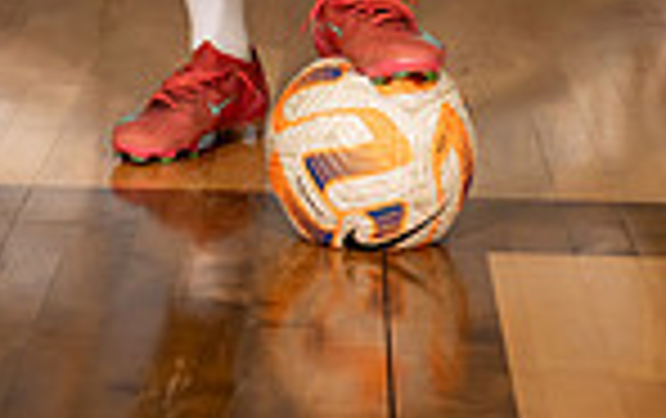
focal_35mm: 173
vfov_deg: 7.2
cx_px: 270
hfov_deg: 12.1
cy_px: -575
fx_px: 3145
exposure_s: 1/320
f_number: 6.3
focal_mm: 56
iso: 800
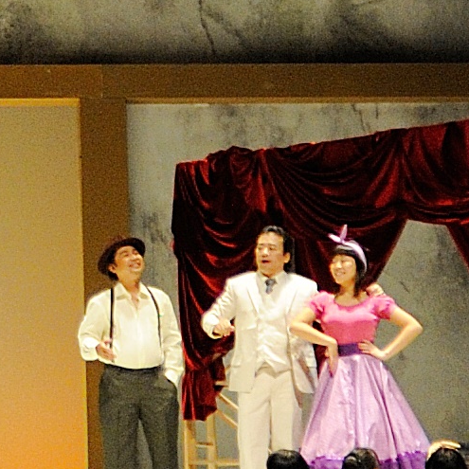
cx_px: -103
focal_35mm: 98
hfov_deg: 16.9
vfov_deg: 17.7
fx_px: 1502
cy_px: 133
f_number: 2.8
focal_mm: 19
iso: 1600
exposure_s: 1/160
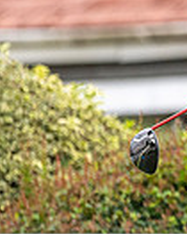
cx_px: 431
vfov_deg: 1.3
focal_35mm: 1530
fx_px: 10572
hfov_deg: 1.0
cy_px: 161
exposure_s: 1/2500
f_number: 4
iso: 500
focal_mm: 300
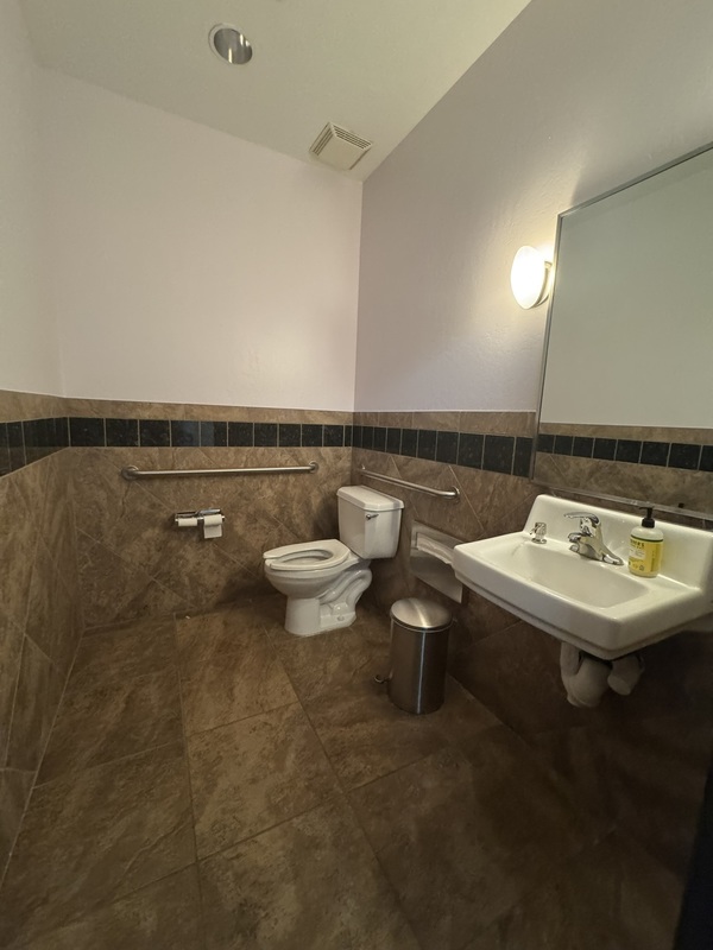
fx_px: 384
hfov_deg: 85.7
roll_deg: -0.4
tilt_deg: -7.6
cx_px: 356
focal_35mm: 14
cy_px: 475
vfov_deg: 102.1
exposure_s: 1/60
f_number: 2.2
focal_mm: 2.22
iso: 800
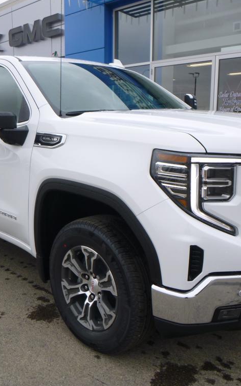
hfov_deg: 35.2
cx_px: 102
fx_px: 378
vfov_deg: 54.0
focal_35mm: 36
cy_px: 191
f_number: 3.9
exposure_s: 1/200
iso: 100
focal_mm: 4.5
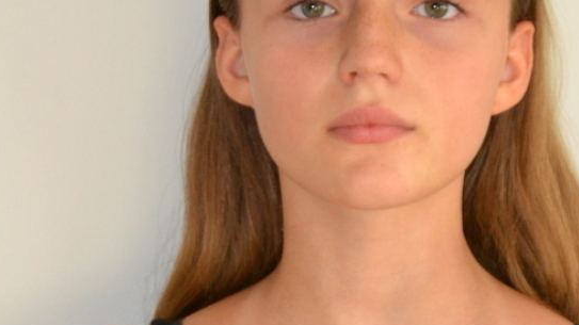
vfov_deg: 4.4
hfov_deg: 7.8
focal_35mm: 278
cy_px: 315
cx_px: 347
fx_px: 4267
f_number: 5
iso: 2000
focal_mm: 80
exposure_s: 1/60
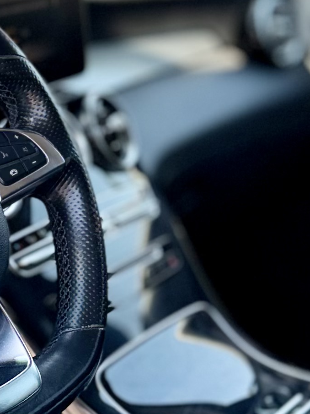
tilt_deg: -12.7
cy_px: 163
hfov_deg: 13.5
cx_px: -50
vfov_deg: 18.4
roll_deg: +0.8
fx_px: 1278
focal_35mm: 107
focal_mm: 6.76
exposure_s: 1/979
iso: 100
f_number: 1.78
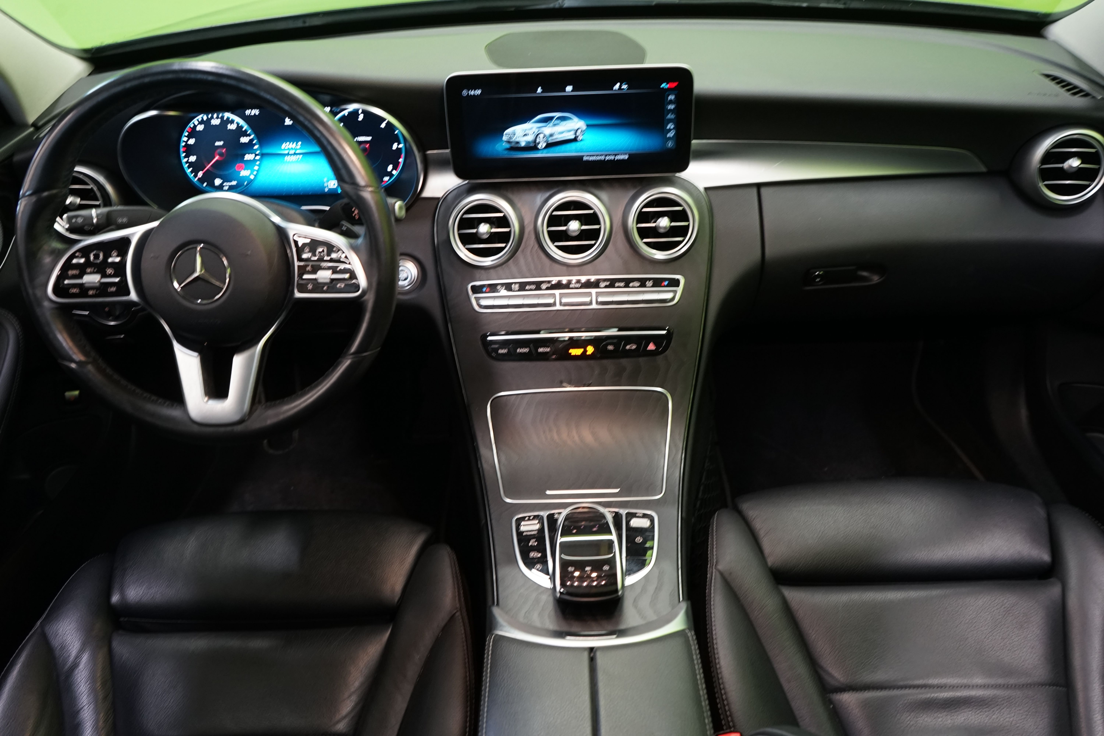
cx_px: 552
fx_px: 889
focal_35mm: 29
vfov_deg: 45.0
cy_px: 368
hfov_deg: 63.7
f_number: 5.6
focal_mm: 29
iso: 1600
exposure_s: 1/20
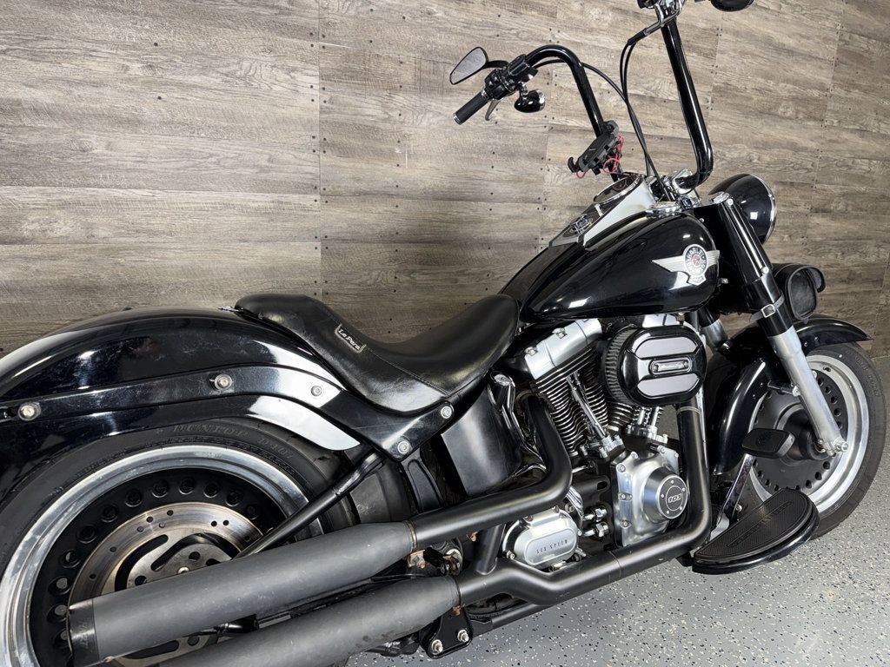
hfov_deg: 71.6
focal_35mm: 24
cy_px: 334
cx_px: 445
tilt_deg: -12.5
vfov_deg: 56.8
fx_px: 617
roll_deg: -2.4
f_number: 1.78
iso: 64
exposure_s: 1/20
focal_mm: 6.76
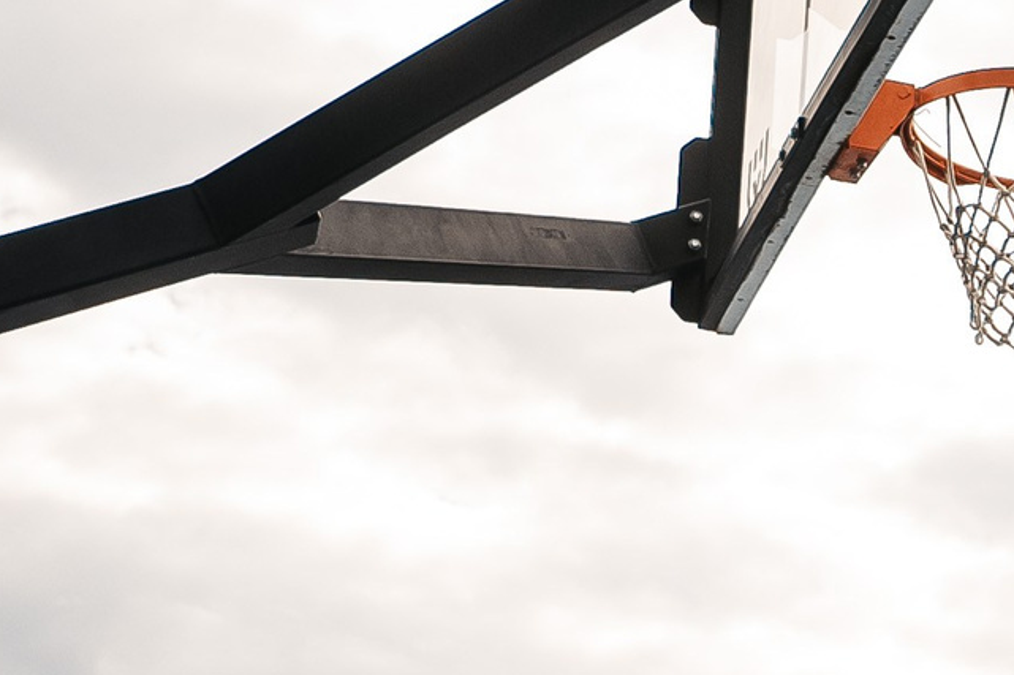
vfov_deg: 11.5
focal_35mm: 115
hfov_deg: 16.1
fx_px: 3238
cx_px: 1566
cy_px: 918
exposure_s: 1/4000
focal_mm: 28
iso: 320
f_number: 3.5
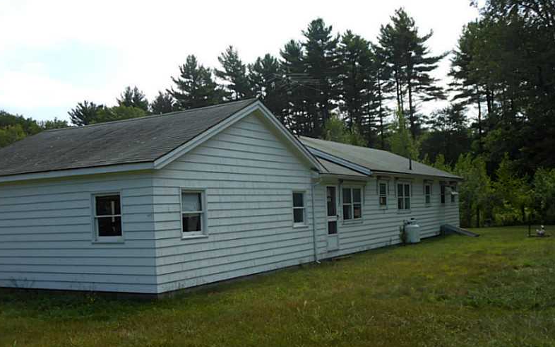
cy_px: 206
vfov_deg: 31.2
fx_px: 620
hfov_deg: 48.2
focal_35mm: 41
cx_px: 275
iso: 80
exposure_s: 1/640
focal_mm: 6.8
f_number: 3.6
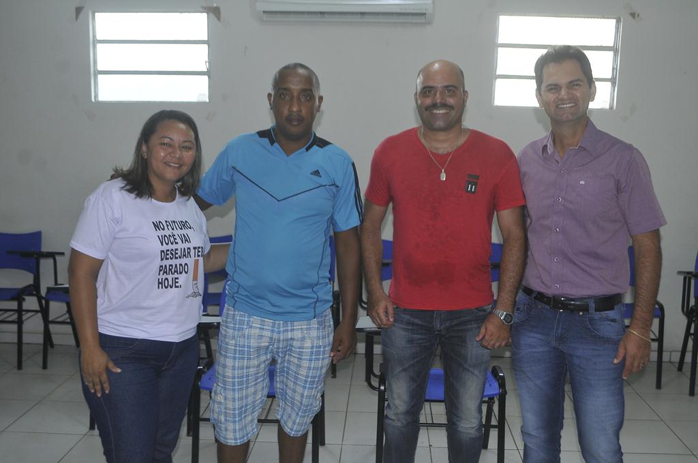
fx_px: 755
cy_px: 232
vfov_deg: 34.1
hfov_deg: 49.6
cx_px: 349
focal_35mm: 39
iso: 500
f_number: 4.8
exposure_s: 1/90
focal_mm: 26
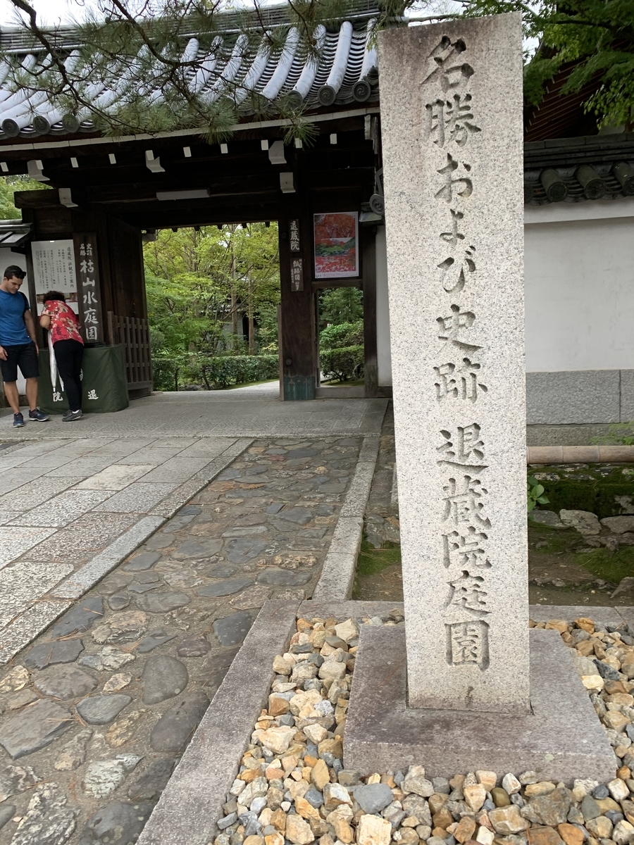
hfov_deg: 53.1
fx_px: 635
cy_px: 422
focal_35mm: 26
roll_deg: +2.6
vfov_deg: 67.3
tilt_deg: -4.4
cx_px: 317
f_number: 1.8
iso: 50
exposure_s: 1/121
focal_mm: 4.25
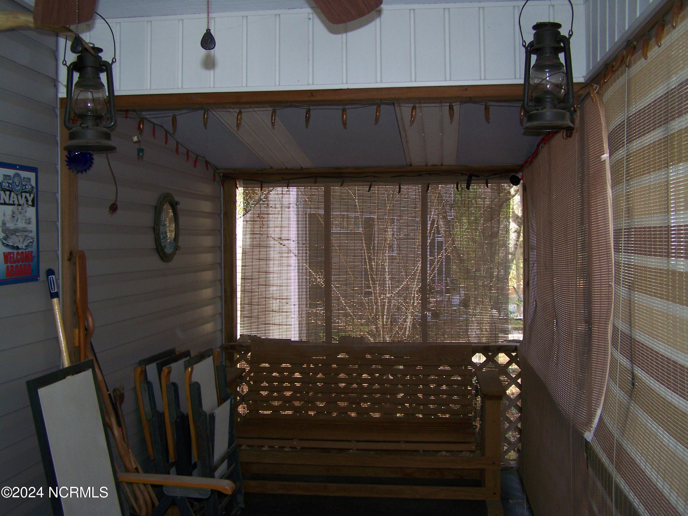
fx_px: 755
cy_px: 258
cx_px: 344
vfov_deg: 37.7
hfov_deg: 49.0
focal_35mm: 38
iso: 80
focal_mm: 6.3
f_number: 2.8
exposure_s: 1/60
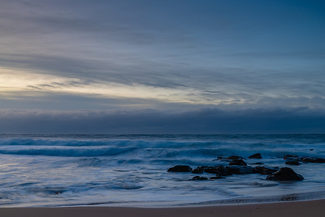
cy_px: 108
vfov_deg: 29.8
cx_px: 162
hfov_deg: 43.5
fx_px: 408
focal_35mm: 45
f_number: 8
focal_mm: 44
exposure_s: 1/1.25
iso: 200
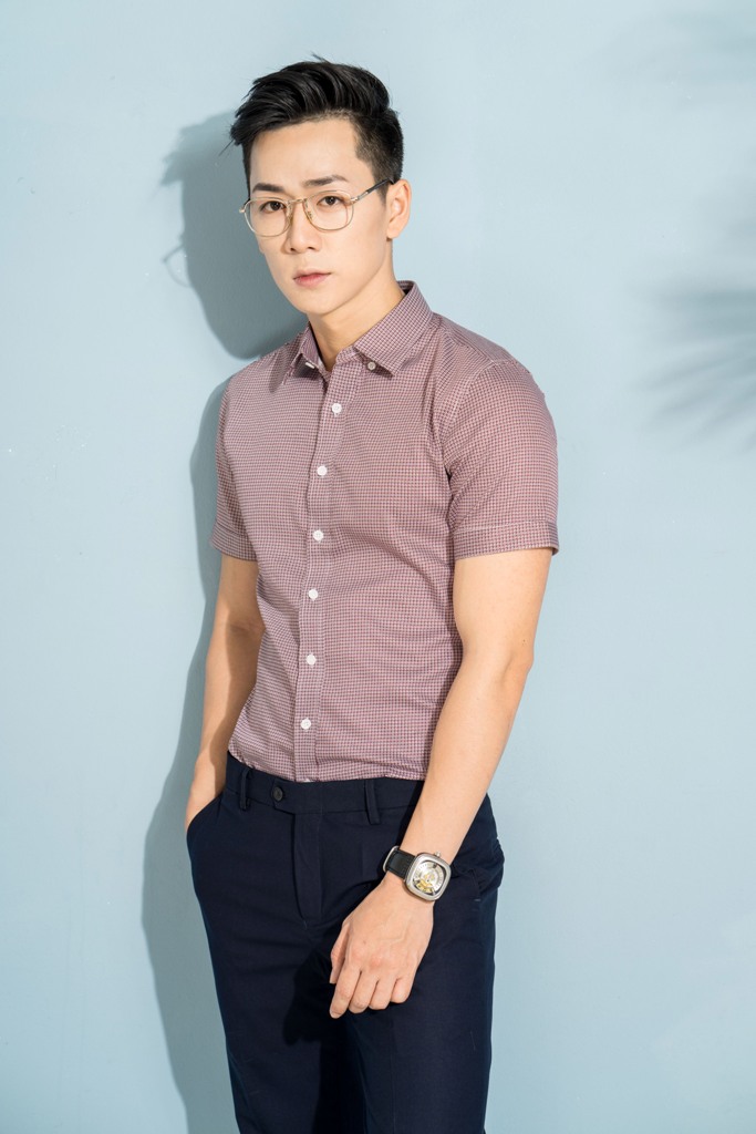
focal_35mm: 85
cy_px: 567
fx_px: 2676
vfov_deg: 23.9
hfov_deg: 16.1
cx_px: 378
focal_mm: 85
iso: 100
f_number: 6.3
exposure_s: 1/160
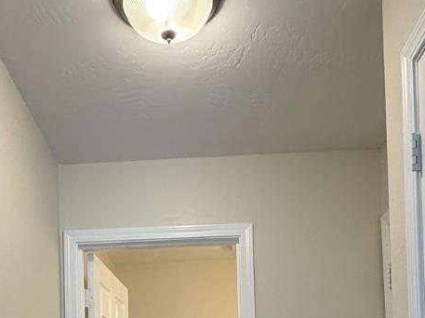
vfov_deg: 26.6
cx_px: 181
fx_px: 564
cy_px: 414
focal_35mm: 46
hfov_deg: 41.2
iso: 125
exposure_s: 1/120
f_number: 2.2
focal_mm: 2.22
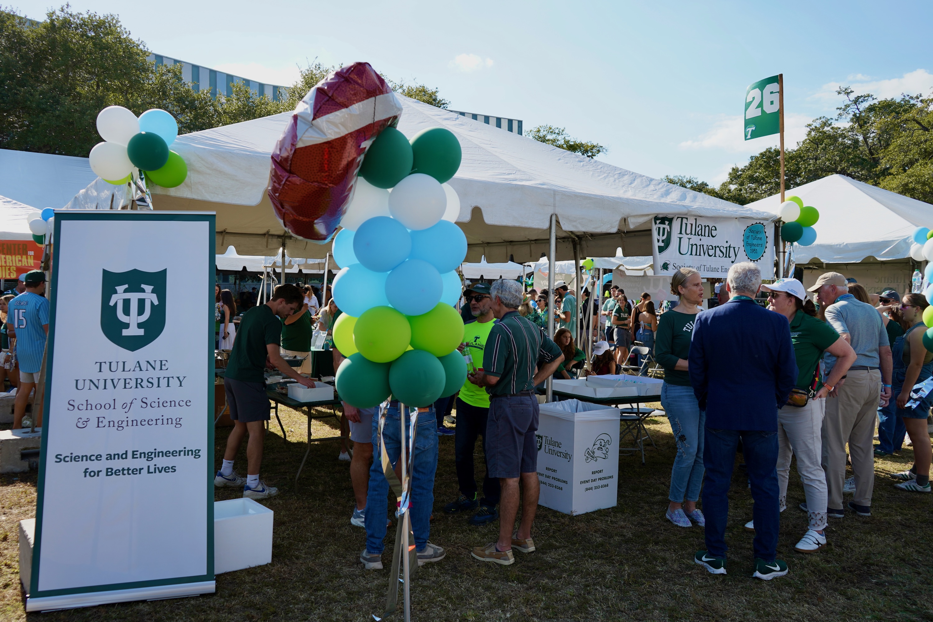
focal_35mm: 28
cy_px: 311
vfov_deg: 46.4
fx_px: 726
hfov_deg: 65.5
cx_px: 466
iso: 100
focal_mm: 28
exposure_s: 1/500
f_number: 4.5
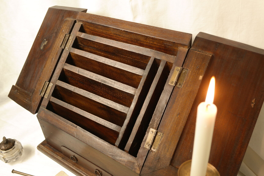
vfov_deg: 36.9
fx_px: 264
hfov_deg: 53.1
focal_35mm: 36
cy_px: 88
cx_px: 132
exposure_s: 1/30
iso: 800
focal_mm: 24
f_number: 5.6
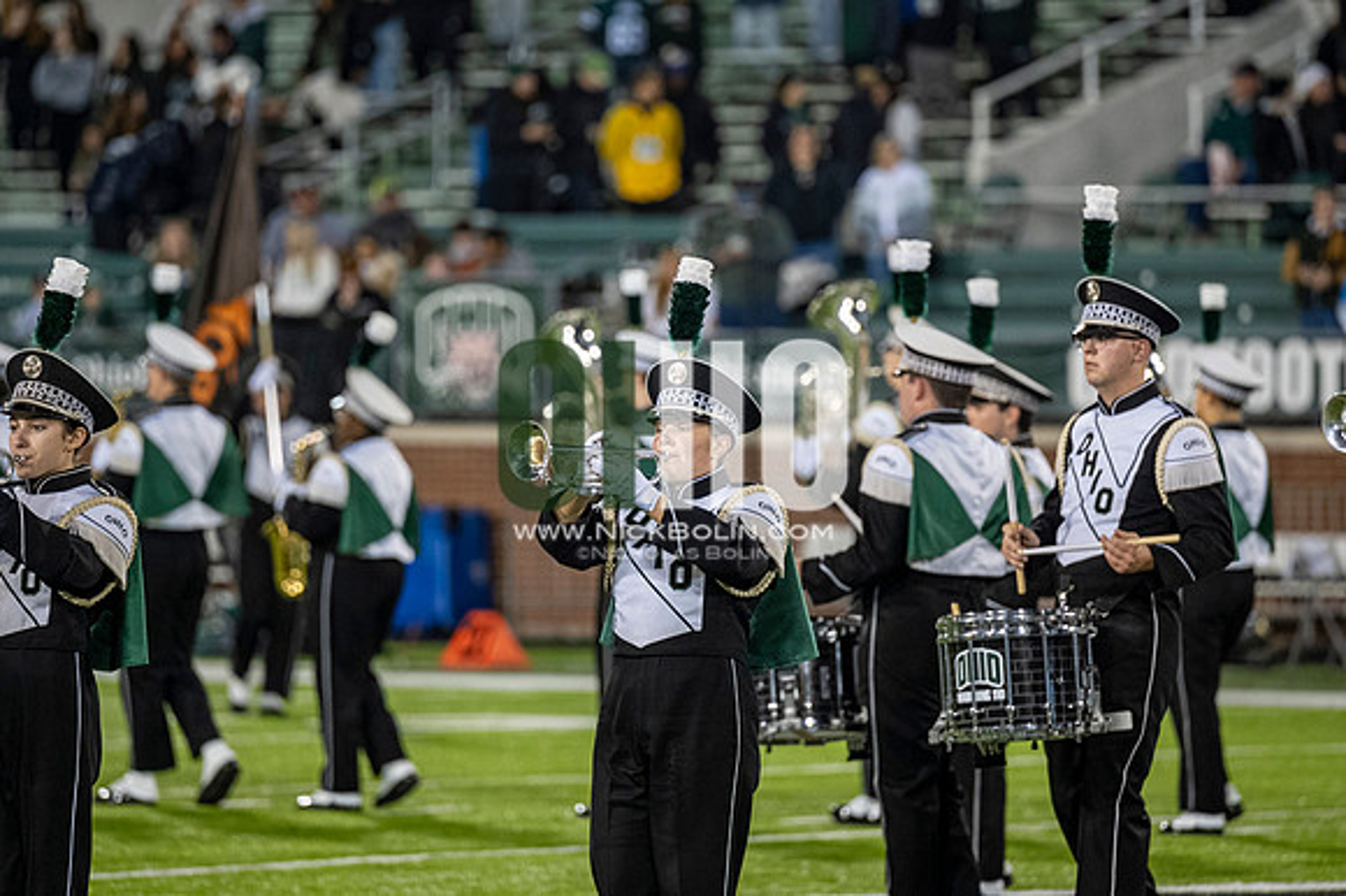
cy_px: 448
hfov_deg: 6.9
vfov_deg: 4.6
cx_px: 673
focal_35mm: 300
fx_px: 11210
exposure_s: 1/500
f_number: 2.8
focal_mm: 200
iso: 1000
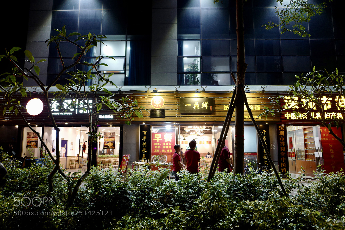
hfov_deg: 65.5
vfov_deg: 46.4
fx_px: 268
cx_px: 172
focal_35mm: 28
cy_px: 115
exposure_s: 1/80
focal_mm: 28
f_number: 1.7
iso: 800
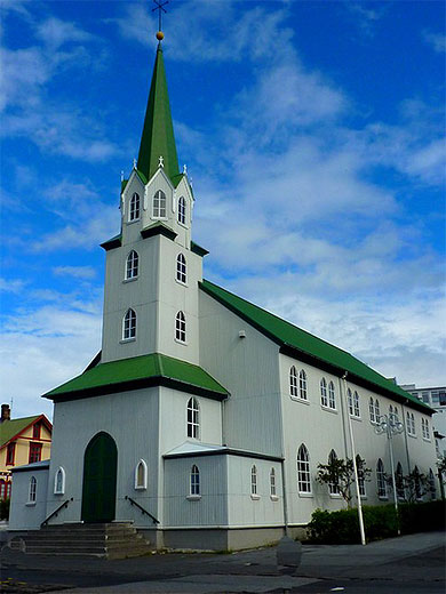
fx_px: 618
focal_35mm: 36
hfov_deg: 39.7
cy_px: 297
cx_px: 223
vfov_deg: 51.4
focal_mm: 4.1
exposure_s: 1/640
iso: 80
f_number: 5.6
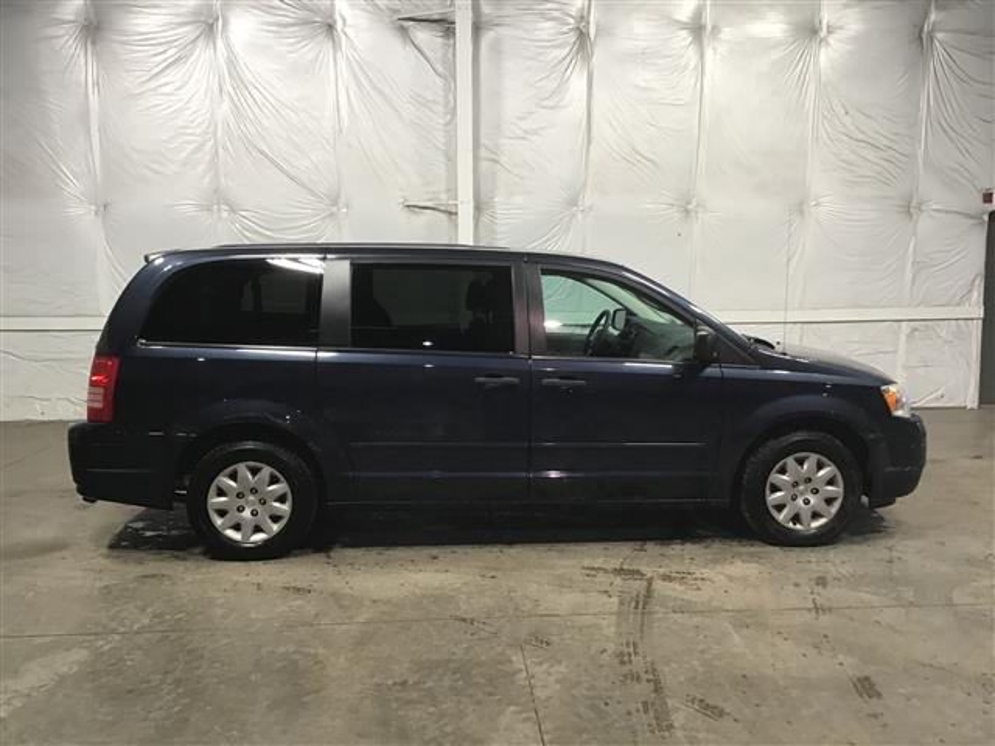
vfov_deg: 45.4
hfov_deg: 58.4
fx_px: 891
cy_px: 373
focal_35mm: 31
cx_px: 498
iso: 80
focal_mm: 3.3
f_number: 2.4
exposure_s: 1/30
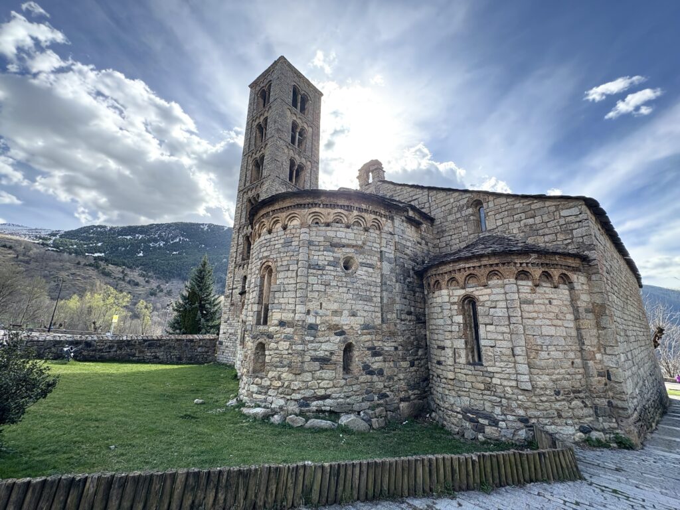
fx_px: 275
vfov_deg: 85.7
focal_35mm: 14
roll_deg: -0.4
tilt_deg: +15.6
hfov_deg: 102.1
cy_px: 255
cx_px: 340
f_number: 2.2
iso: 64
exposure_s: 1/700
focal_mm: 2.22
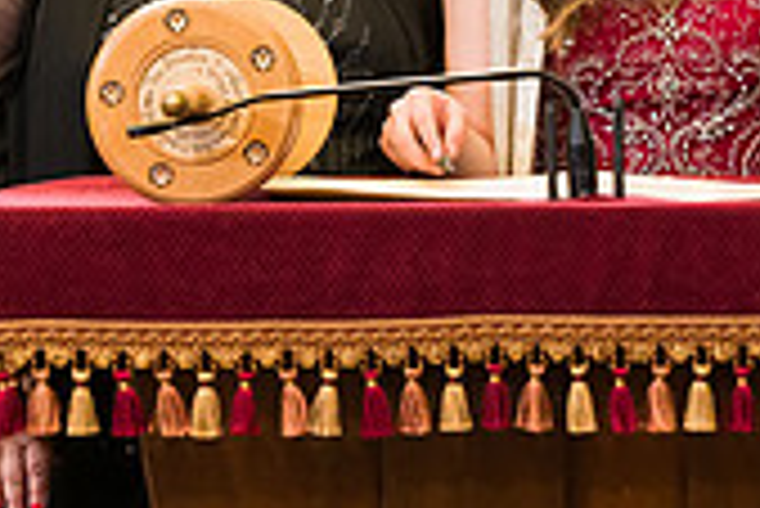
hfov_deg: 4.4
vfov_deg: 3.0
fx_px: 9783
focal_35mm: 463
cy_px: -236
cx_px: 675
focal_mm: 135
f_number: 5.6
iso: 1600
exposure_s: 1/200
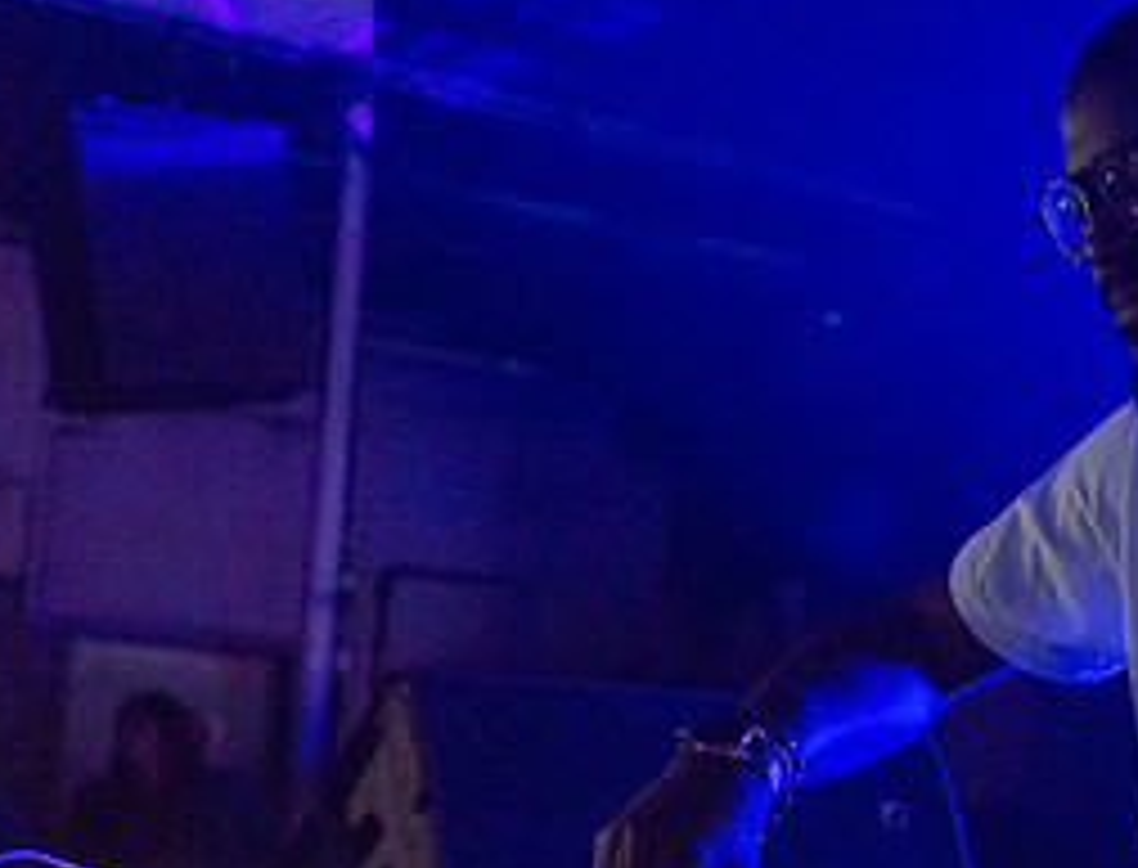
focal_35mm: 70
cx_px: 1482
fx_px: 2316
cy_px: 695
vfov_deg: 21.0
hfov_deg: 24.2
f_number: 2.8
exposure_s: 1/320
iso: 4000
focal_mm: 27
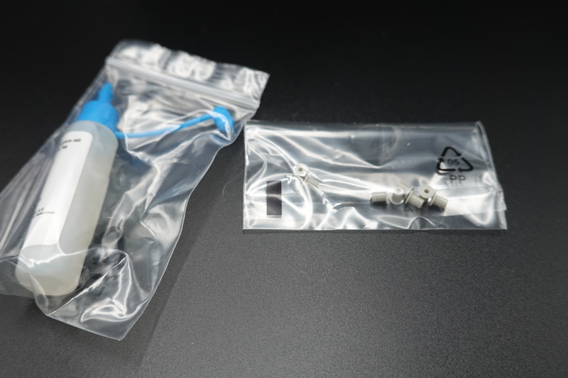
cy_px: 189
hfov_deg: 51.9
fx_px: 584
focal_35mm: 37
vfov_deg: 35.9
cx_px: 284
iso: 100
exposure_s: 1/125
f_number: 3.5
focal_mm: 13.56
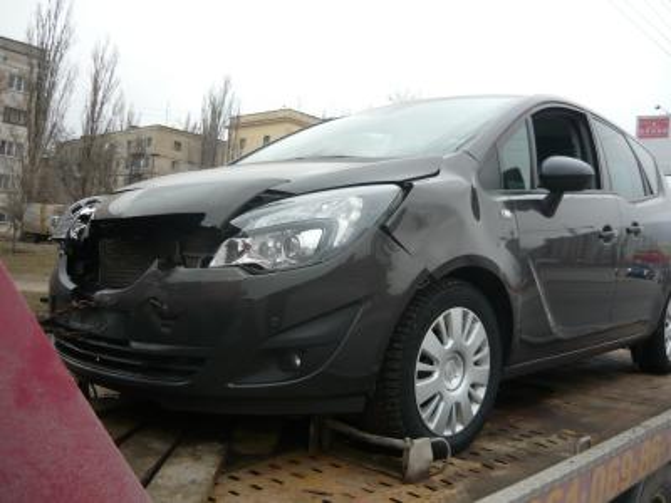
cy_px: 252
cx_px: 336
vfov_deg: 42.9
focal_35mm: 33
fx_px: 640
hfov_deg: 55.4
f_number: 2.8
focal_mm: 5.5
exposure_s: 1/400
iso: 100
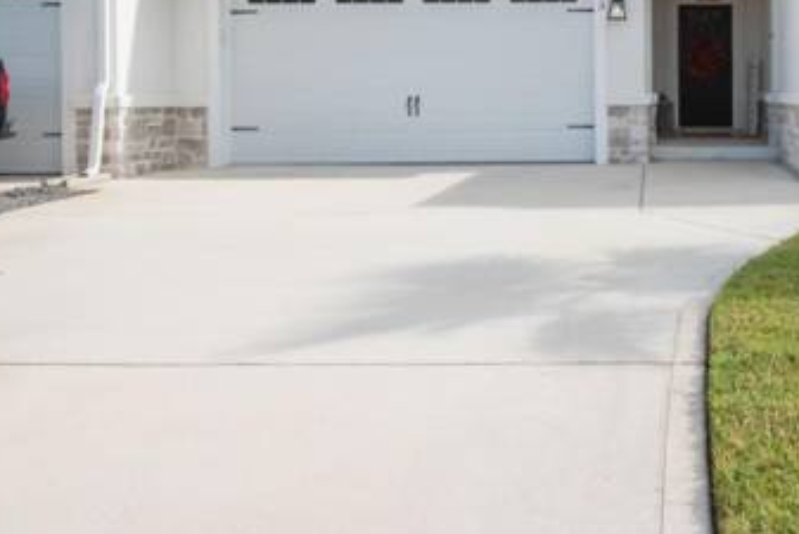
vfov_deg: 34.8
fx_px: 822
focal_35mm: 37
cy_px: 100
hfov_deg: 48.5
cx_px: 654
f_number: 11
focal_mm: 13
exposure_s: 1/1600
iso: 1250
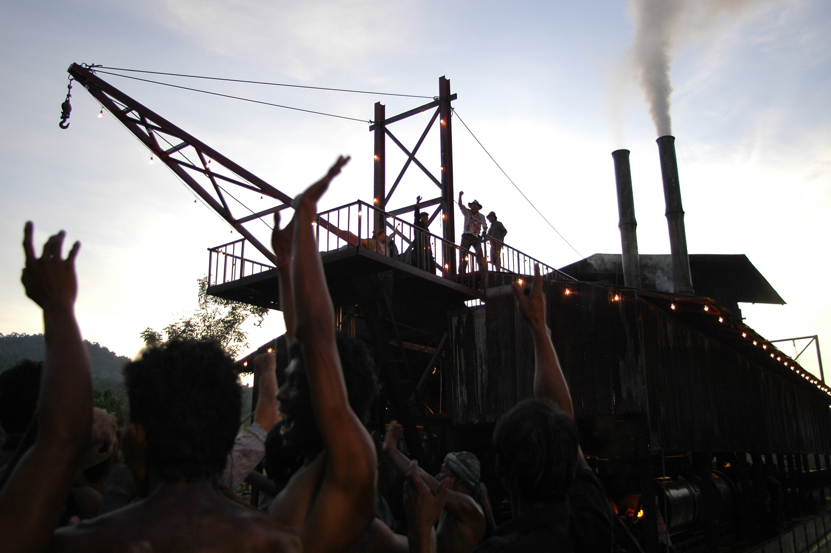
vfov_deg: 43.5
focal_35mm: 30
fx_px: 692
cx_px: 416
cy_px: 276
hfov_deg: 62.0
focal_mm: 20
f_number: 3.8
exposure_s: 1/160
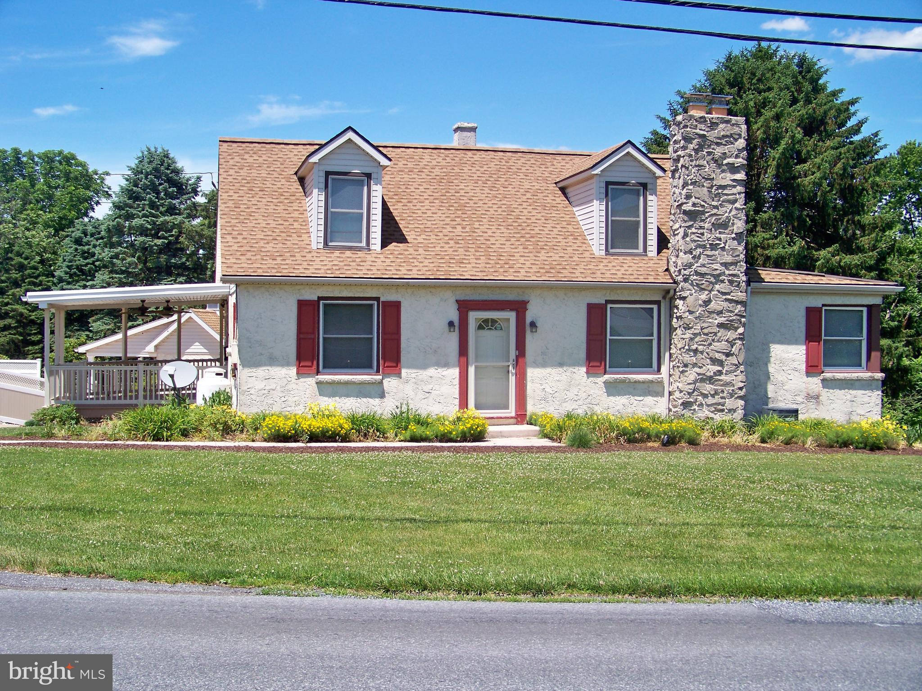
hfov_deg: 45.8
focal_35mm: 41
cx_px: 461
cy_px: 346
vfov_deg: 35.1
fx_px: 1092
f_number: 2.8
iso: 64
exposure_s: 1/800
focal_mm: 7.6
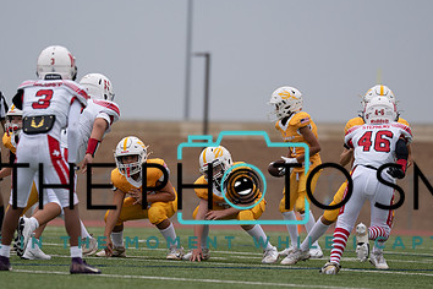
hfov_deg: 6.3
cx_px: 205
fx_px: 3945
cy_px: 189
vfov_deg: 4.2
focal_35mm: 328
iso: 250
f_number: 2.8
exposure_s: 1/3200
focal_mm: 200
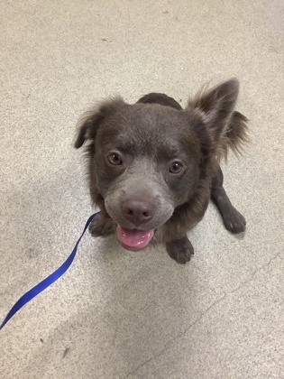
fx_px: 339
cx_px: 142
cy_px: 190
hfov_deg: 45.4
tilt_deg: -58.6
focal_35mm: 31
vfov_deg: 58.4
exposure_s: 1/60
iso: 160
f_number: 2.4
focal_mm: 3.3
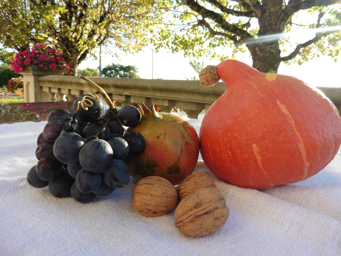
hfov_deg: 71.6
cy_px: 128
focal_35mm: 24
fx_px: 236
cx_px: 170
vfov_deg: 56.8
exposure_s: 1/160
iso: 100
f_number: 4
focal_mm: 4.3
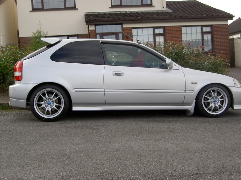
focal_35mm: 38
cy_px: 92
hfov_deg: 49.0
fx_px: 265
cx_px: 122
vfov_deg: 37.7
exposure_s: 1/125
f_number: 4.7
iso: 50
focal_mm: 5.6
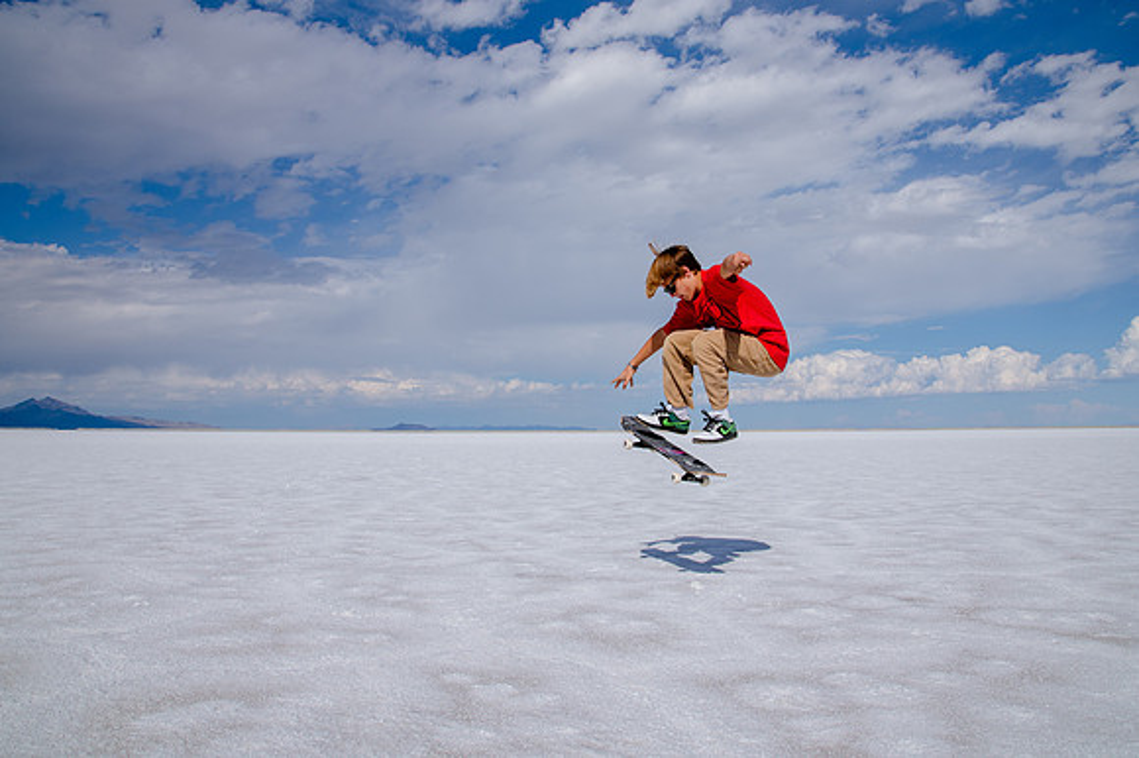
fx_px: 858
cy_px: 332
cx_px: 581
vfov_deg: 47.5
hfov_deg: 67.1
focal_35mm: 27
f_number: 10
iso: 250
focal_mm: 24
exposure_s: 1/1250
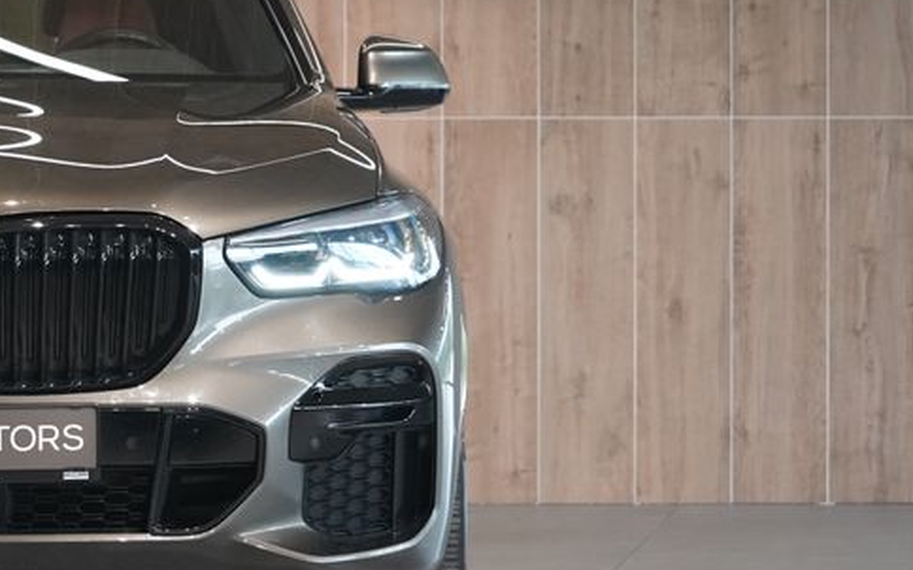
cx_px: -38
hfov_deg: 13.6
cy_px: 226
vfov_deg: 8.7
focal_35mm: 151
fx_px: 3755
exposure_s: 1/160
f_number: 5.6
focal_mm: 70
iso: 5000
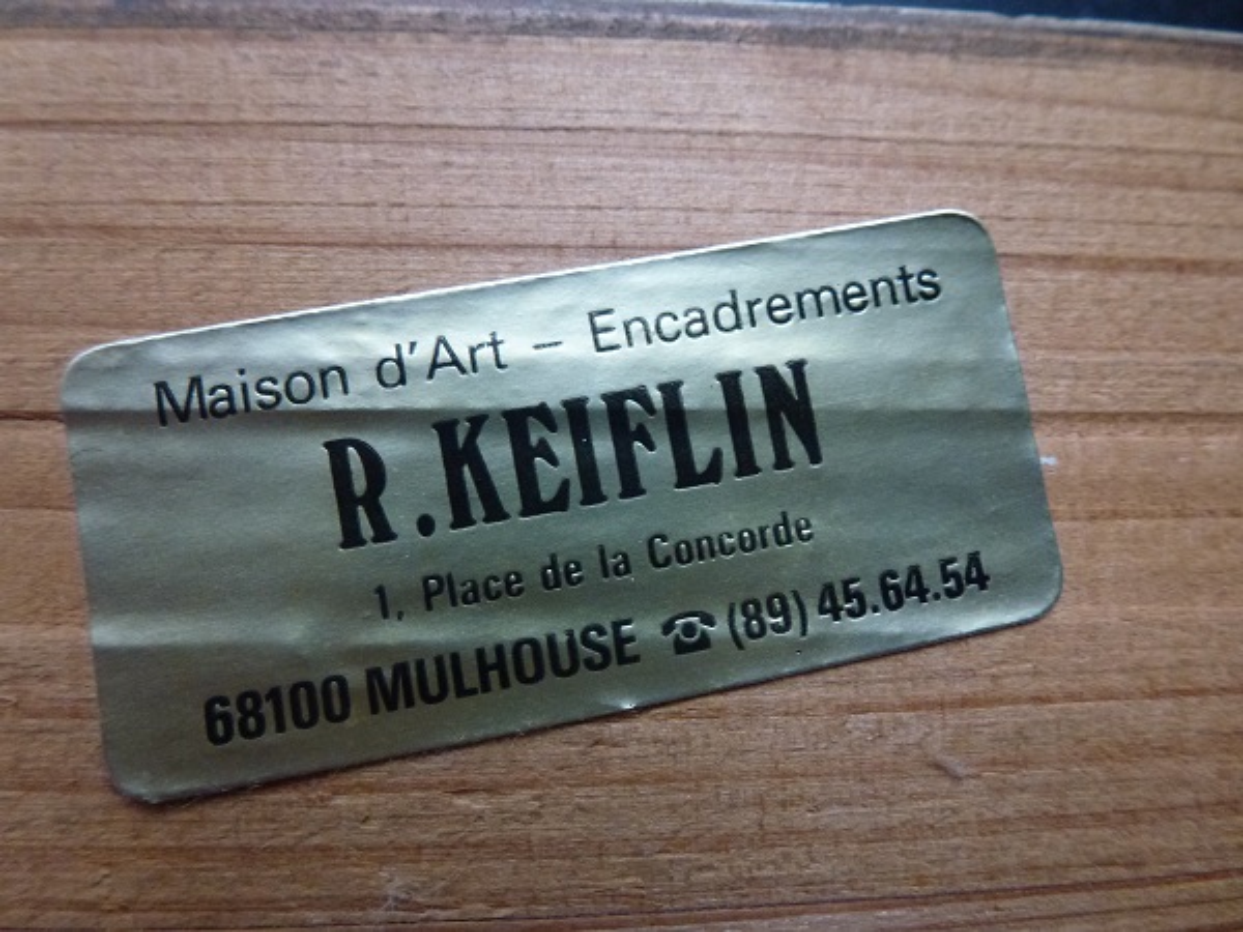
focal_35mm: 24
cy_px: 466
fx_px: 862
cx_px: 622
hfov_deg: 71.6
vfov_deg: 56.8
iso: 320
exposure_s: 1/125
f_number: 3.3
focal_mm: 4.3
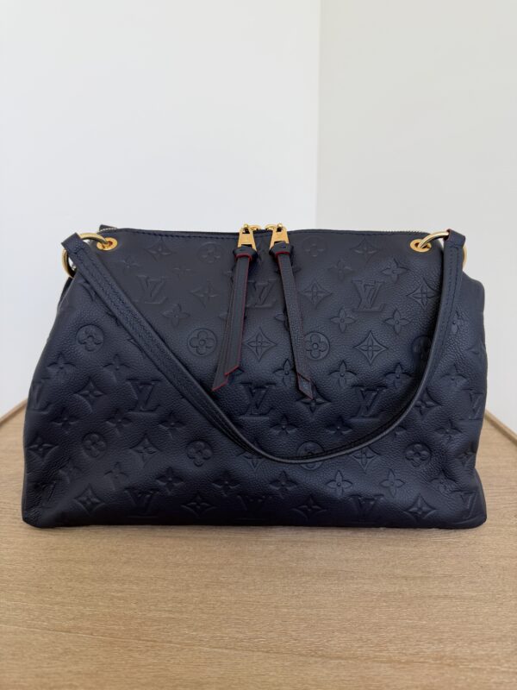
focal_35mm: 24
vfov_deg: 71.6
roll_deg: -0.6
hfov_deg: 56.8
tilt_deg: -13.9
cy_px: 345
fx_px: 478
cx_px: 258
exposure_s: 1/193
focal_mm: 6.76
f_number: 1.78
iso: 64
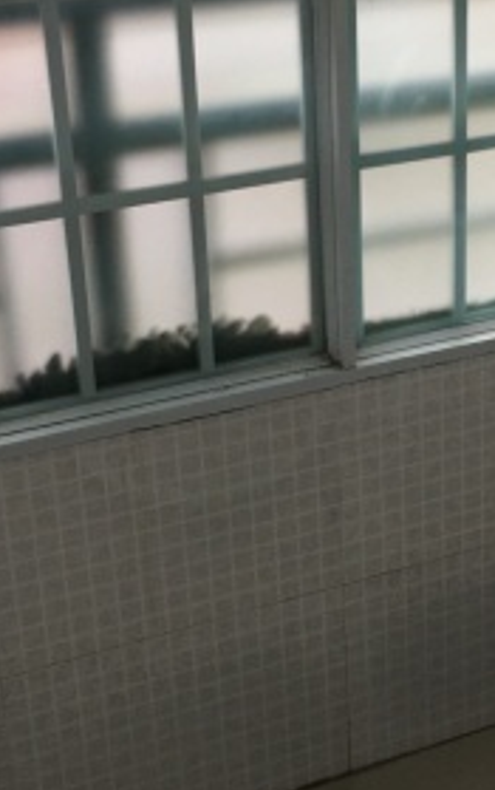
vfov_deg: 30.9
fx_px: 1421
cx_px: 334
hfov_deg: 19.7
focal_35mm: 66
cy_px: 311
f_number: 2.2
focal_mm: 4.15
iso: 40
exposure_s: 1/100
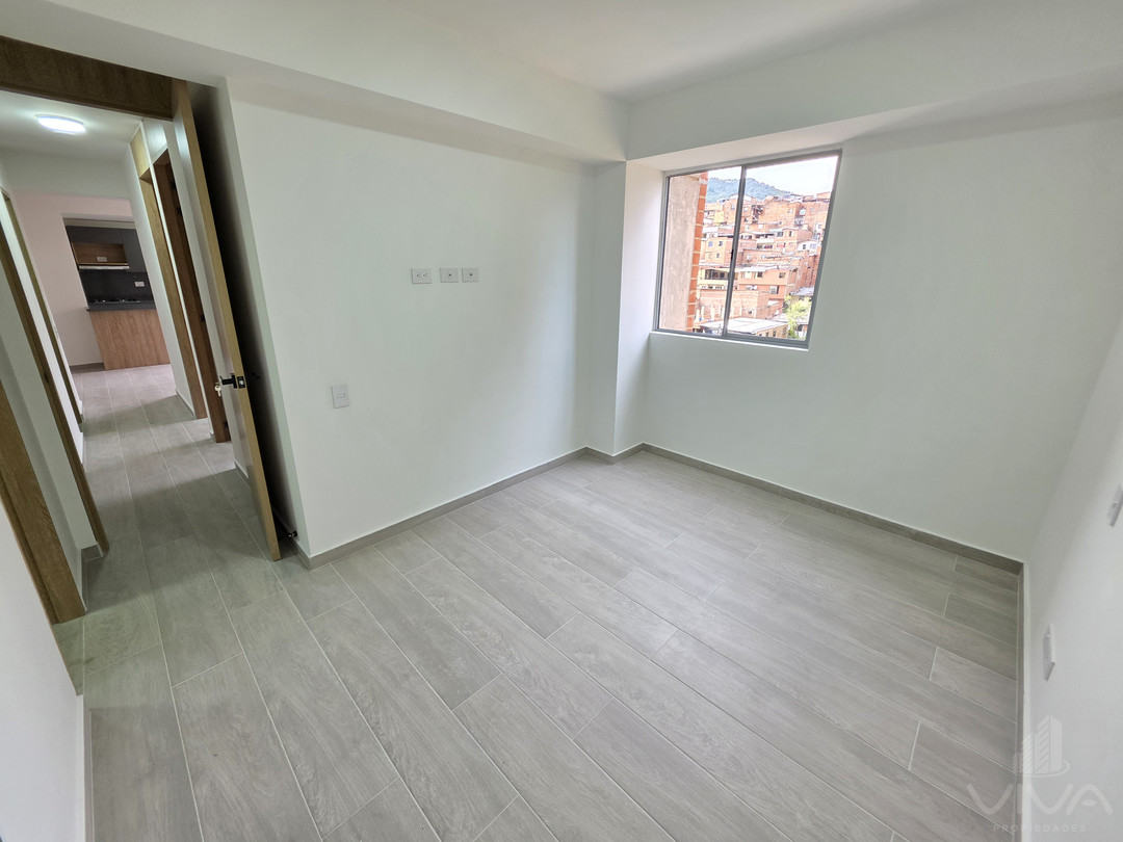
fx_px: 422
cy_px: 421
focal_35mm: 13
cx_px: 562
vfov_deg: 89.9
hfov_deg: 106.2
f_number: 1.9
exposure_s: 1/120
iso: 80
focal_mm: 2.2
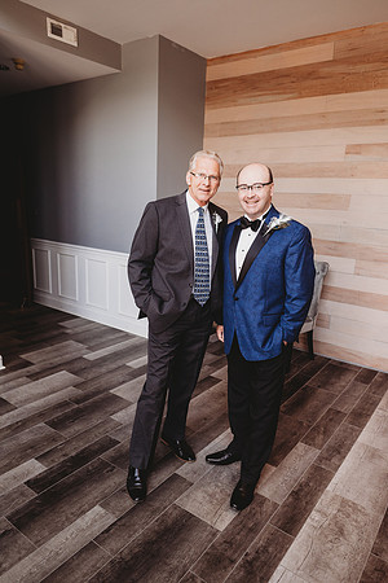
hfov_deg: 53.1
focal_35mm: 24
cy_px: 292
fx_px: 388
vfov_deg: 73.7
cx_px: 194
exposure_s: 1/250
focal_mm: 24
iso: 500
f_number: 2.8
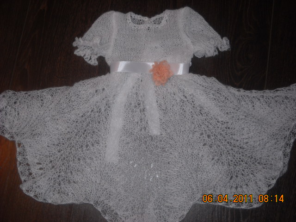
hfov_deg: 39.7
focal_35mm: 48
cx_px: 148
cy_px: 111
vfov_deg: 30.3
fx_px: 410
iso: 64
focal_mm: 7.88
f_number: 3.3
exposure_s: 1/30
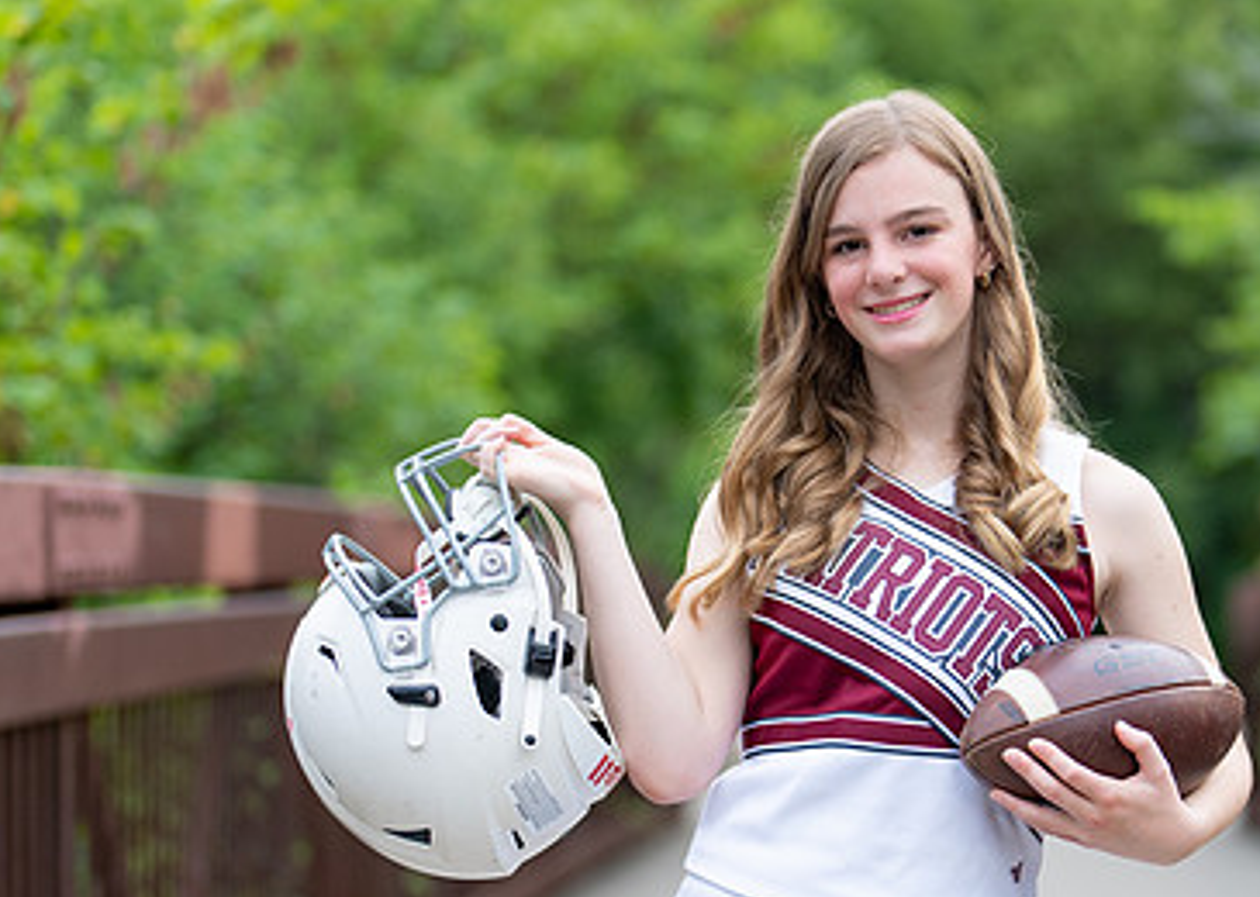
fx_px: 3790
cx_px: 935
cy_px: 588
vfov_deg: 13.5
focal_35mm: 106
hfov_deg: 18.8
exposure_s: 1/320
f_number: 1.2
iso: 100
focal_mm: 50
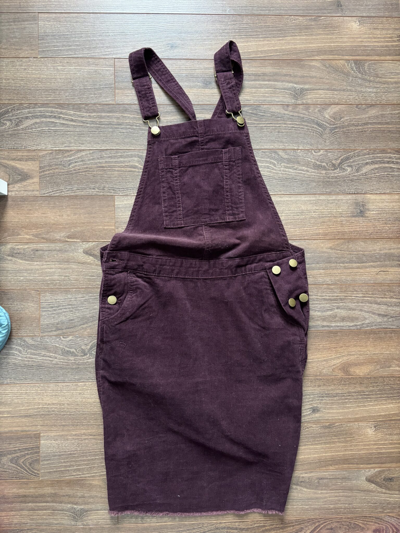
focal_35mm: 26
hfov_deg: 53.1
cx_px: 200
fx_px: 401
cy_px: 266
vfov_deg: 67.3
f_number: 1.6
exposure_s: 1/60
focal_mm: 5.96
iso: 320
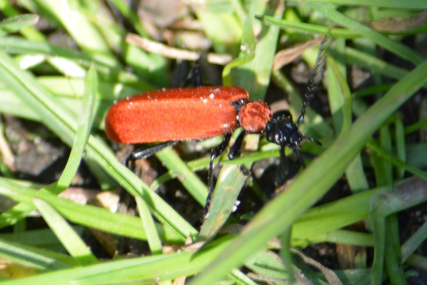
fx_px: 5339
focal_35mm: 450
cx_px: 214
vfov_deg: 3.1
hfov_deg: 4.6
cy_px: 142
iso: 200
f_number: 8
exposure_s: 1/125
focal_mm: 300
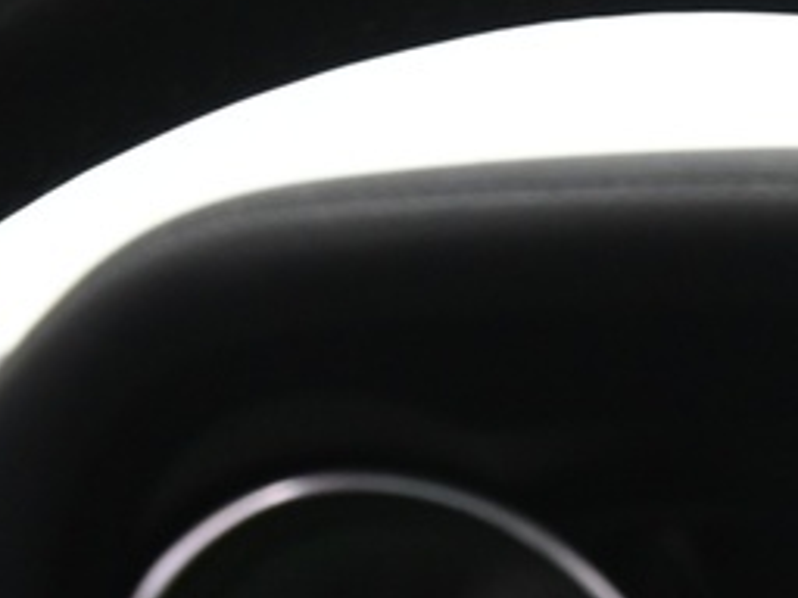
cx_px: 1484
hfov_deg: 12.3
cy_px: 1283
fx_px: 3366
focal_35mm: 146
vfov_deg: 9.4
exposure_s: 1/15
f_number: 4
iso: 1250
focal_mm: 24
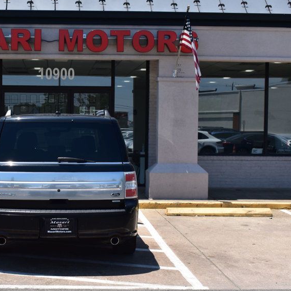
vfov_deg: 25.8
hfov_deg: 25.5
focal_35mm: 67
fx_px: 635
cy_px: 159
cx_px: 68
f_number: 11
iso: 400
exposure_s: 1/500
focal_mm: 29
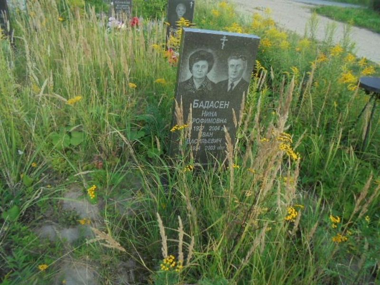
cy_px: 142
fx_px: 285
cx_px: 190
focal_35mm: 26
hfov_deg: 67.3
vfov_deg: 53.1
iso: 100
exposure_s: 1/320
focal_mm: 4.6
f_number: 3.5
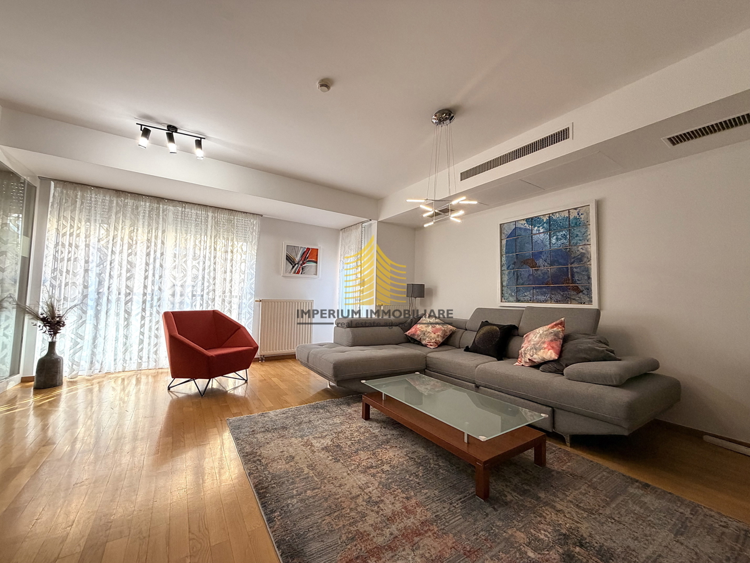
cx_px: 375
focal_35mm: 14
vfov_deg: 85.7
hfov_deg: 102.1
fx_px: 303
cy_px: 282
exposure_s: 1/100
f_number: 2.2
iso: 250
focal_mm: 2.22
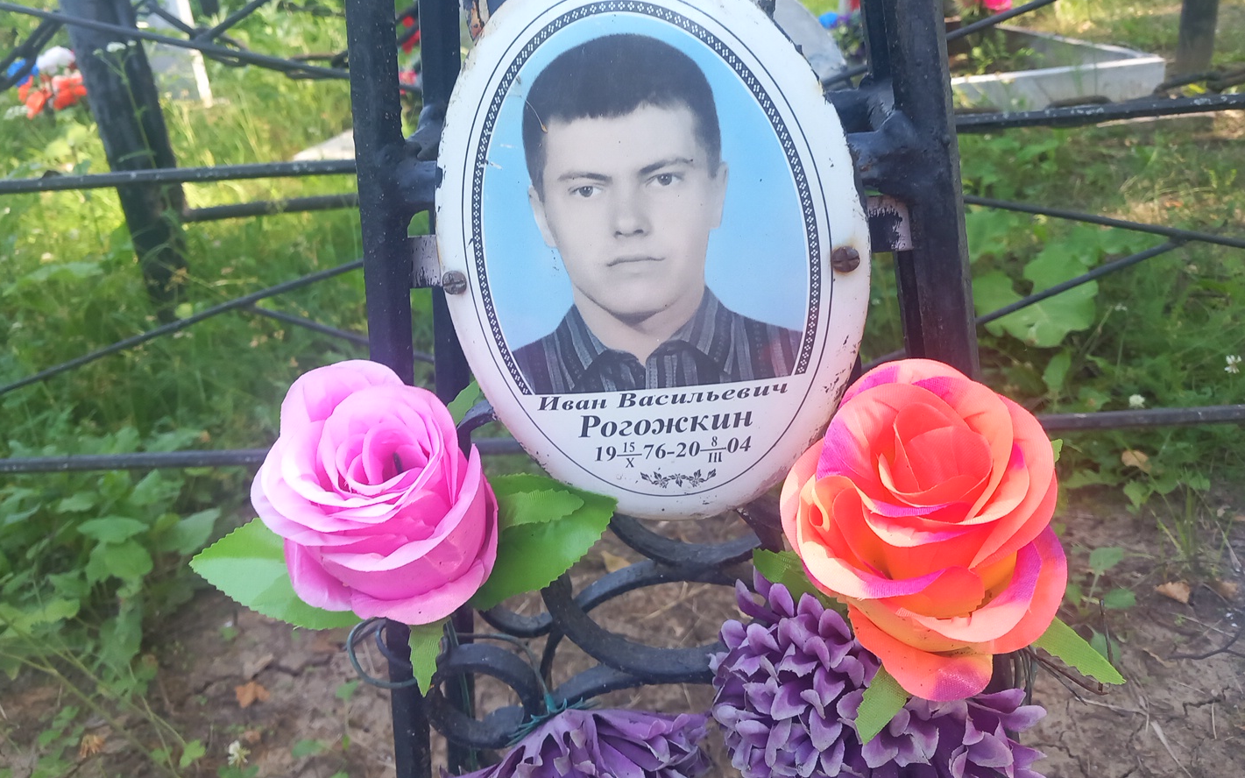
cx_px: 620
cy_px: 308
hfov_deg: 64.6
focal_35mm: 29
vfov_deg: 42.9
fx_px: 984
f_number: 1.8
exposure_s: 1/101
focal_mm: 4
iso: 92
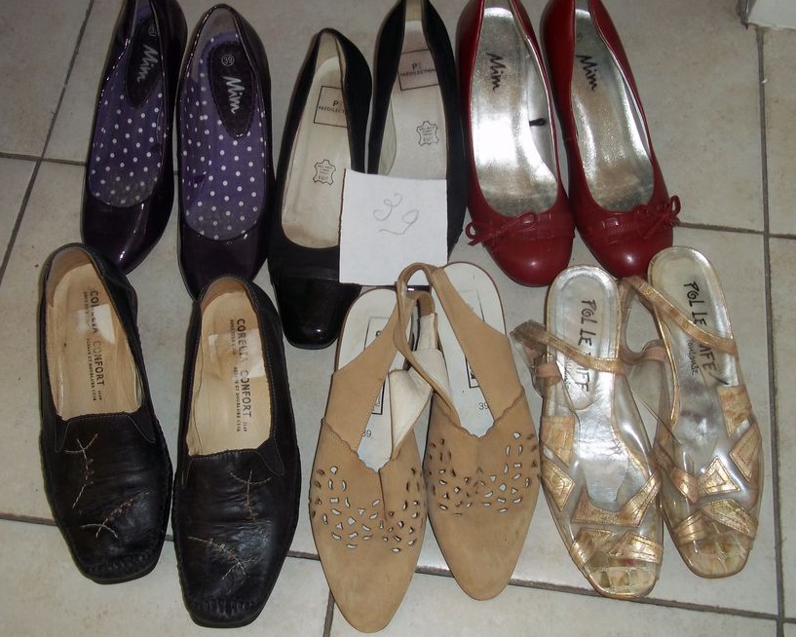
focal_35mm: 43
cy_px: 298
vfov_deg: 34.9
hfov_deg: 42.9
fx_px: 1013
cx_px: 371
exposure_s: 1/30
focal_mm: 6.5
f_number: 3.1
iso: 80
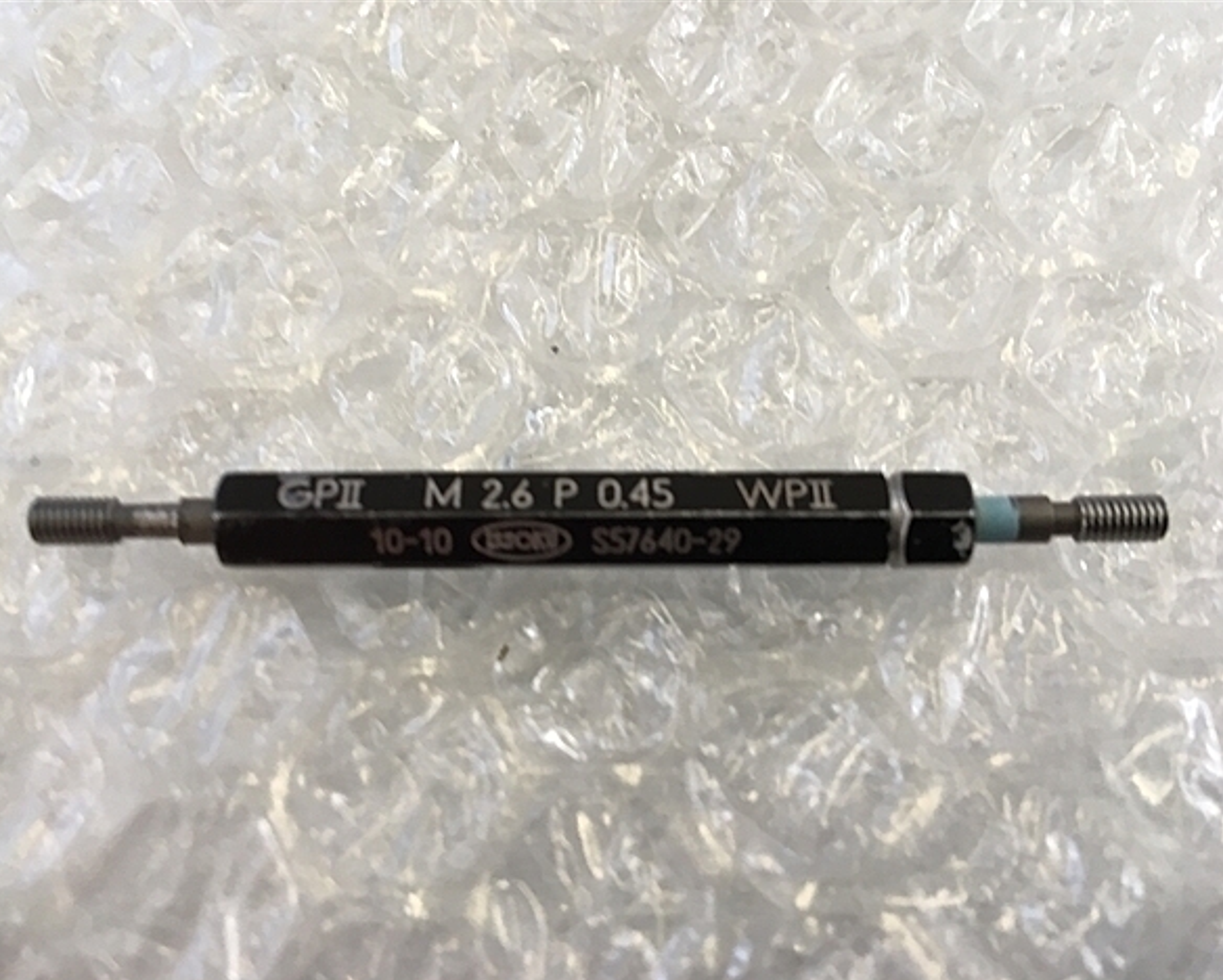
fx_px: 1123
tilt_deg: -72.7
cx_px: 578
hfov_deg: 57.1
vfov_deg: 47.2
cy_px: 500
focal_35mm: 31
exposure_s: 1/40
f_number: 2.2
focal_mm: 4.15
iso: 25
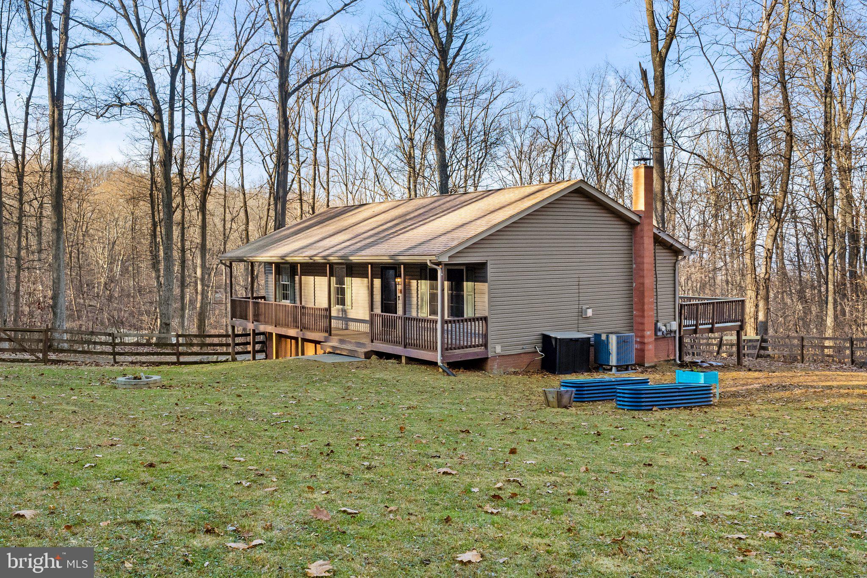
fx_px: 722
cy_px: 289
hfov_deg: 61.9
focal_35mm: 30
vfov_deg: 43.6
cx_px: 434
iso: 640
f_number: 8
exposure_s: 1/320
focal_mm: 20
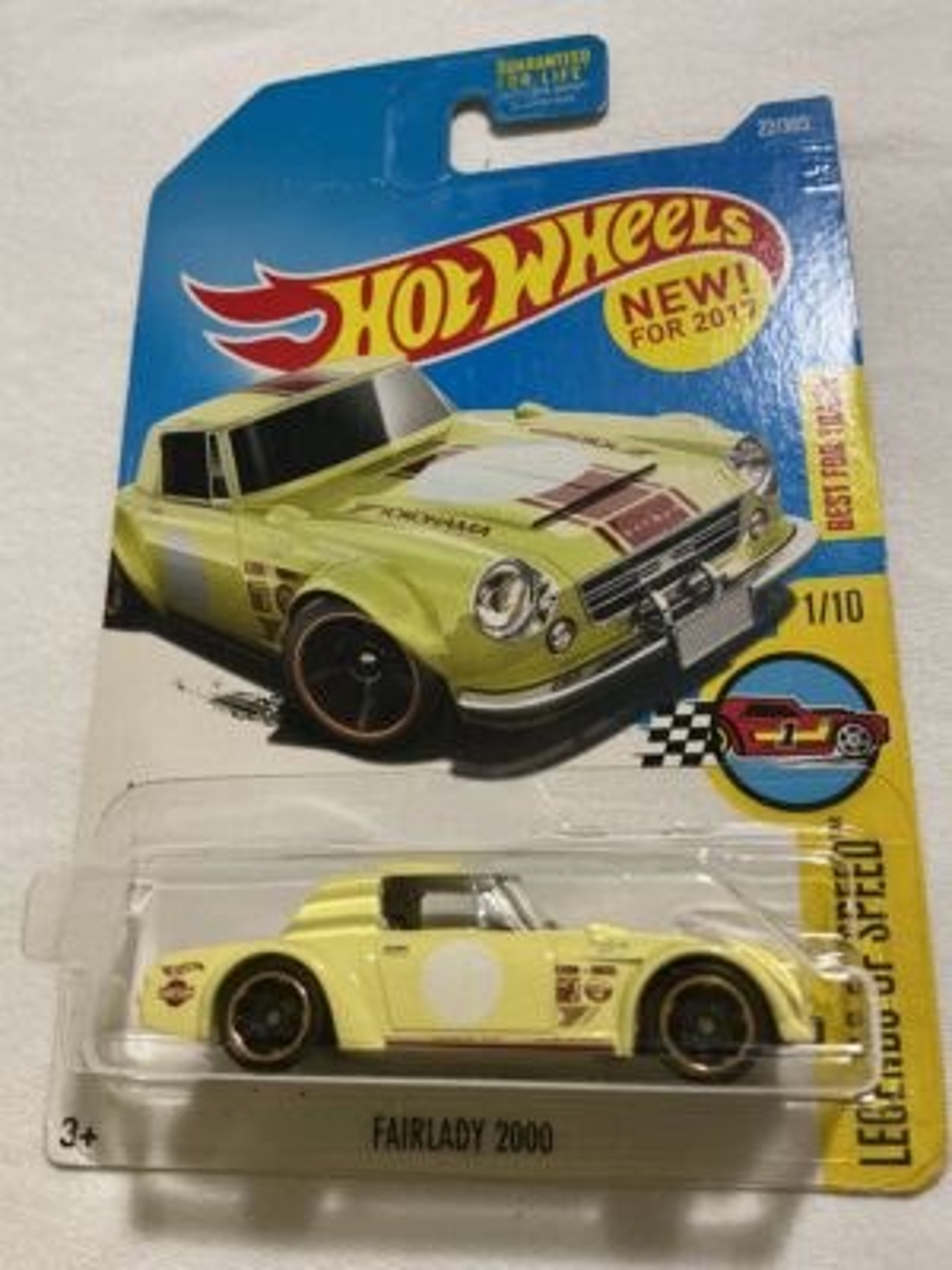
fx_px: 1063
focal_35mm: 29
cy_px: 635
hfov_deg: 48.2
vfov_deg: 61.7
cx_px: 476
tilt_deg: -64.3
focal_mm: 3
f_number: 1.8
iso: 320
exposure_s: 1/30
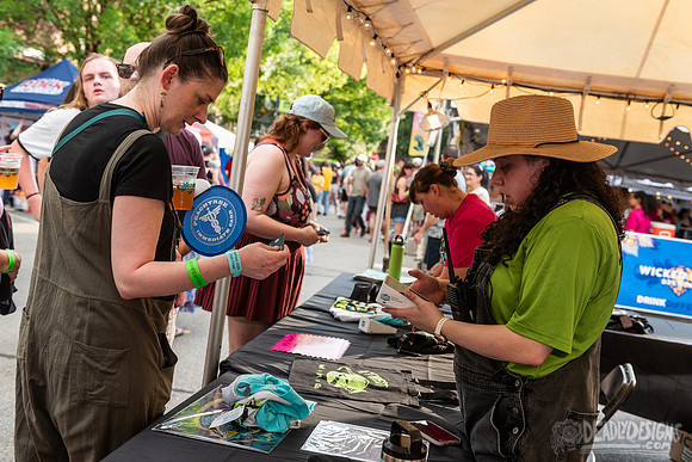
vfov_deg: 35.1
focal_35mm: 38
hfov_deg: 50.7
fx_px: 731
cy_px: 231
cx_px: 346
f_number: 4.5
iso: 250
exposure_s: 1/320
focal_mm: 38
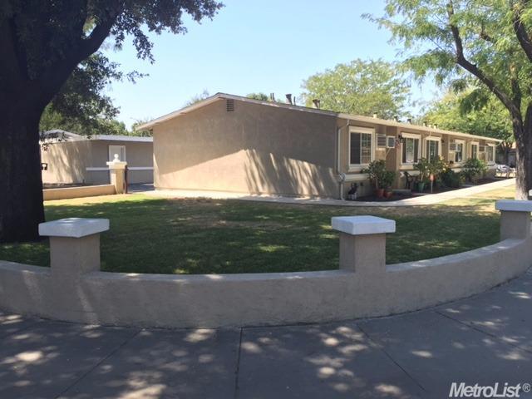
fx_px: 446
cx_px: 266
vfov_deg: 48.2
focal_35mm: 29
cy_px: 200
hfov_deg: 61.7
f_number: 2.2
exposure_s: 1/471
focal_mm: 4.15
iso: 32
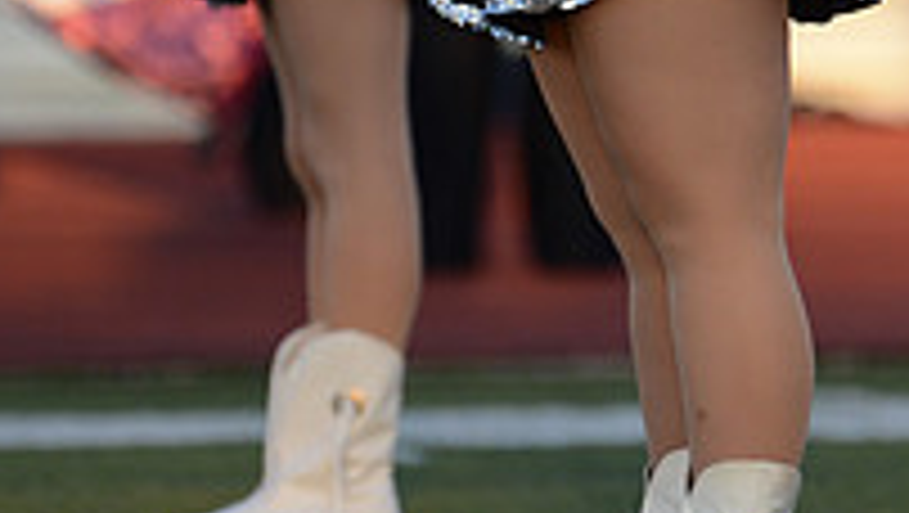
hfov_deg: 1.3
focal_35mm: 1653
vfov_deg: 0.7
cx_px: 756
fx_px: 39874
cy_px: -207
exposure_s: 1/1600
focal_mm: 550
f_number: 4
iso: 800
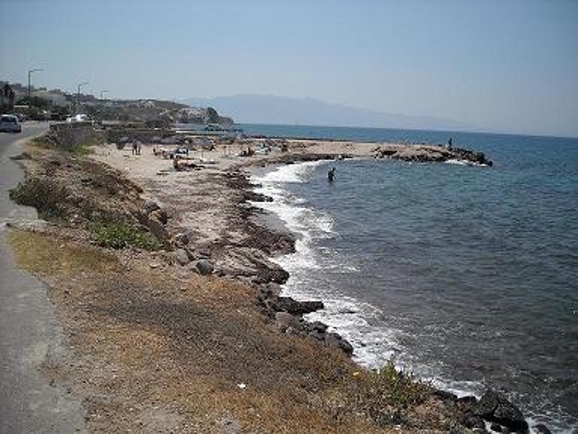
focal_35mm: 35
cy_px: 217
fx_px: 584
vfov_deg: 40.7
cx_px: 289
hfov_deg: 52.6
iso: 64
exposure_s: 1/569
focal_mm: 5.7
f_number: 5.6
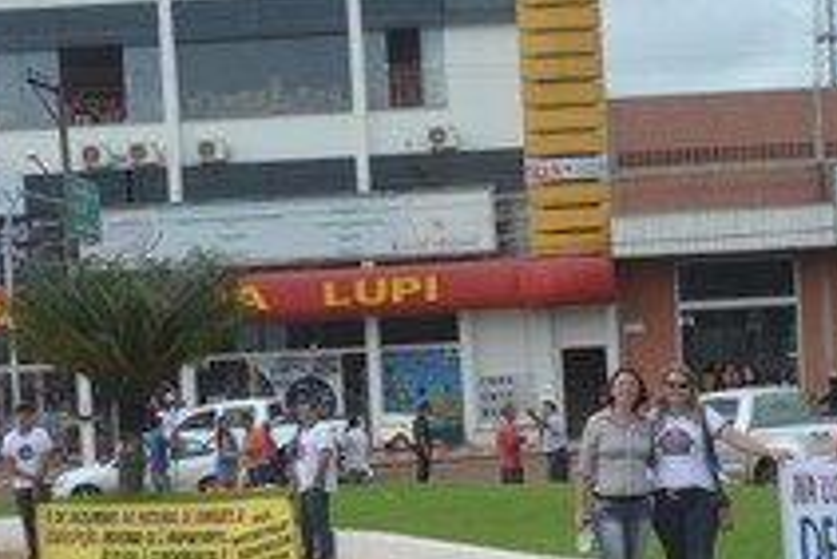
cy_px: 496
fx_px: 1931
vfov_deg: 16.3
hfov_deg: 24.3
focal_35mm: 83
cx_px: 583
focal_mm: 26
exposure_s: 1/250
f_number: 8
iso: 100
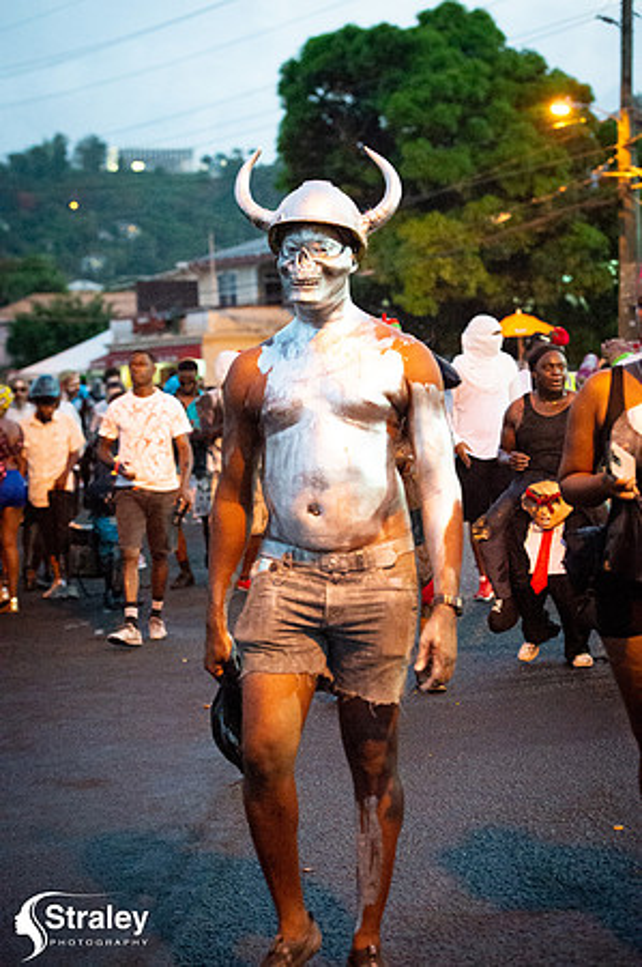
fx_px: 2091
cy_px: 484
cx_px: 321
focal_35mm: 78
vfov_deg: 26.0
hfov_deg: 17.5
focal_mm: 78
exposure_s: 1/160
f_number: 5
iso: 25600
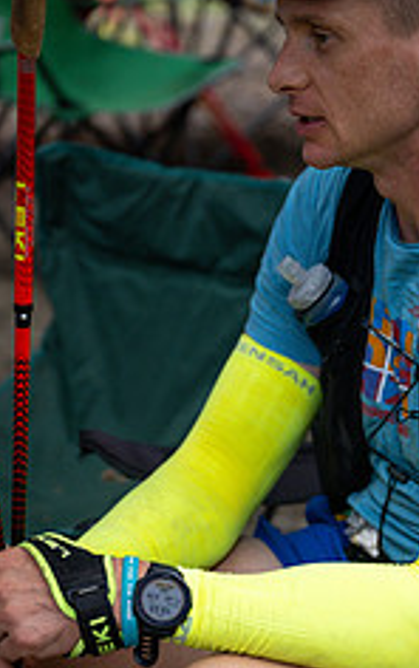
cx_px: 277
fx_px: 2369
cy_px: 405
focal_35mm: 130
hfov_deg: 10.1
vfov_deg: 16.0
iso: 1250
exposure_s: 1/400
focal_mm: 67
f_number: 2.8
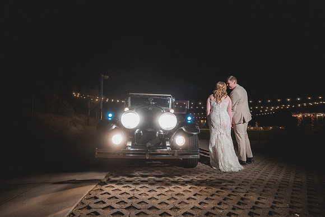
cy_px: 108
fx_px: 163
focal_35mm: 18
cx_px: 162
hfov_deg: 90.0
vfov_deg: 67.4
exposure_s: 1/160
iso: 3200
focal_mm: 18
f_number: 2.8
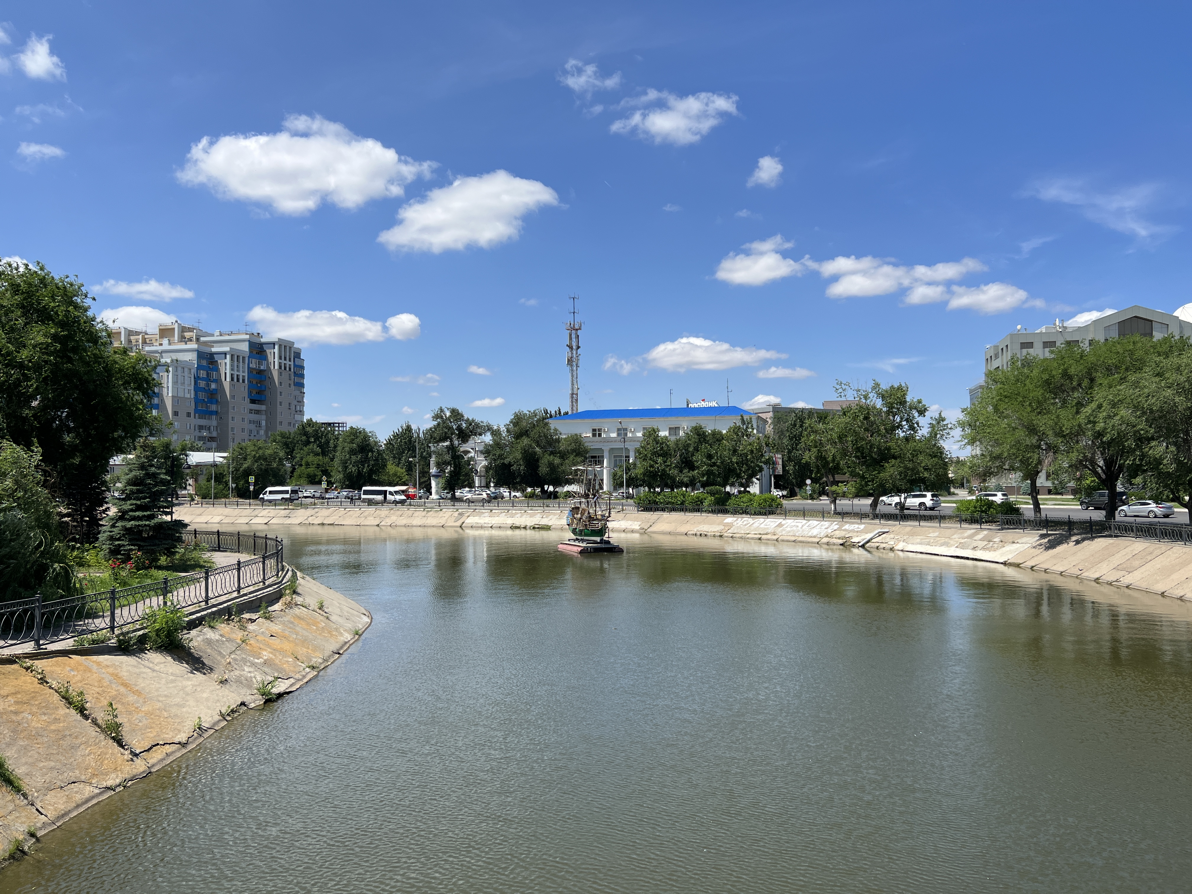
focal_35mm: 26
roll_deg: +0.6
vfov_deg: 53.1
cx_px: 596
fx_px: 895
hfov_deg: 67.3
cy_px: 447
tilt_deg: +2.2
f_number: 1.5
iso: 50
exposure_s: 1/5587
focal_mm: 5.7
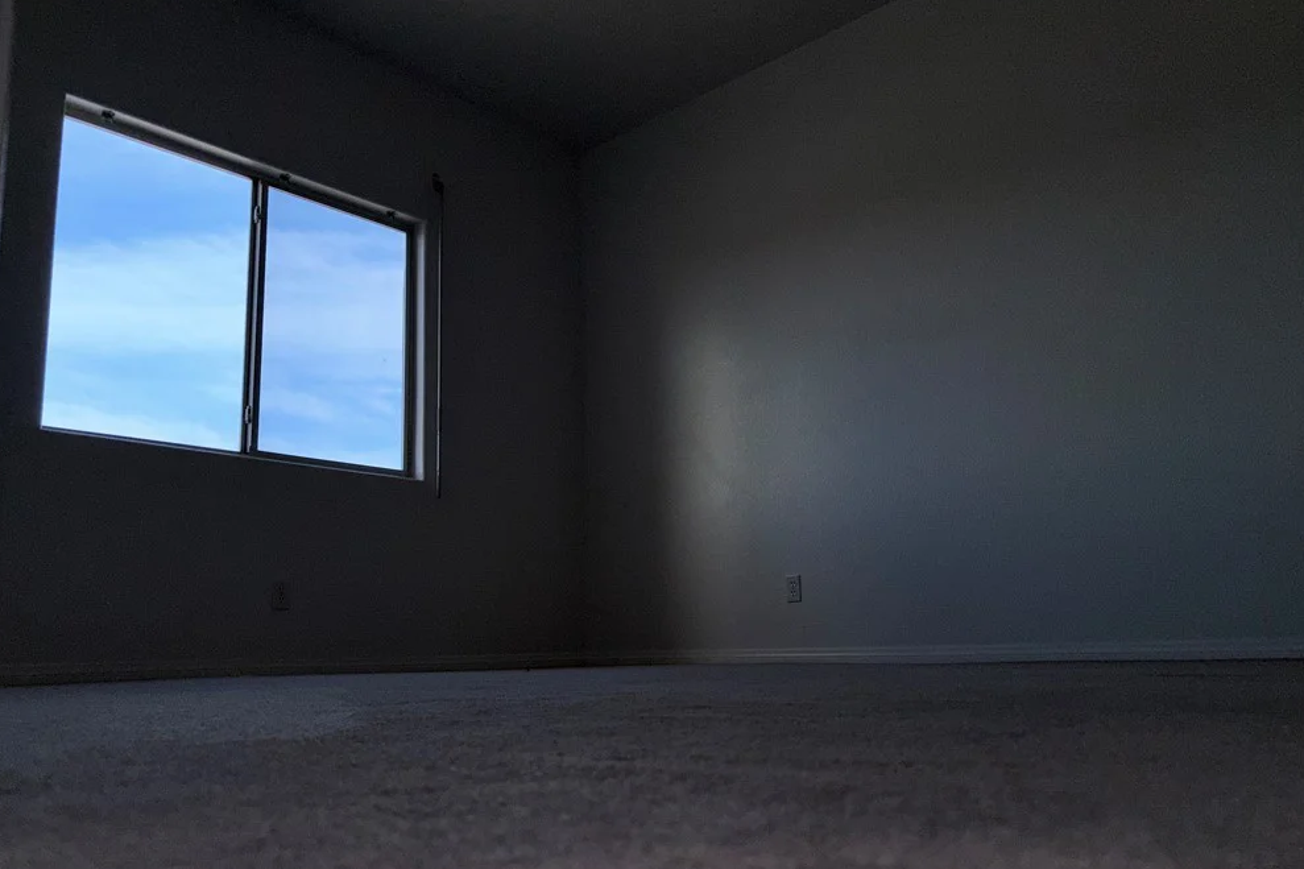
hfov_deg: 65.5
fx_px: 1014
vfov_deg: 46.3
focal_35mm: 28
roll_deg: +0.7
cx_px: 643
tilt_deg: +9.4
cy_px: 488
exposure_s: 1/2024
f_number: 1.6
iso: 32
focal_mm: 5.96
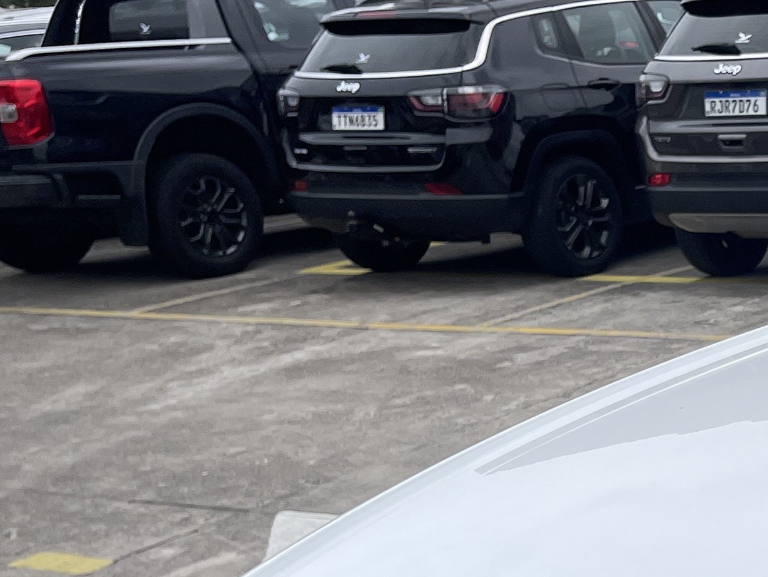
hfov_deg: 20.8
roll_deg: +4.2
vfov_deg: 17.4
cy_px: 628
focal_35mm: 82
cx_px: 1100
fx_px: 1819
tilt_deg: -21.0
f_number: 1.6
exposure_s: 1/2083
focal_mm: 5.1
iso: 32
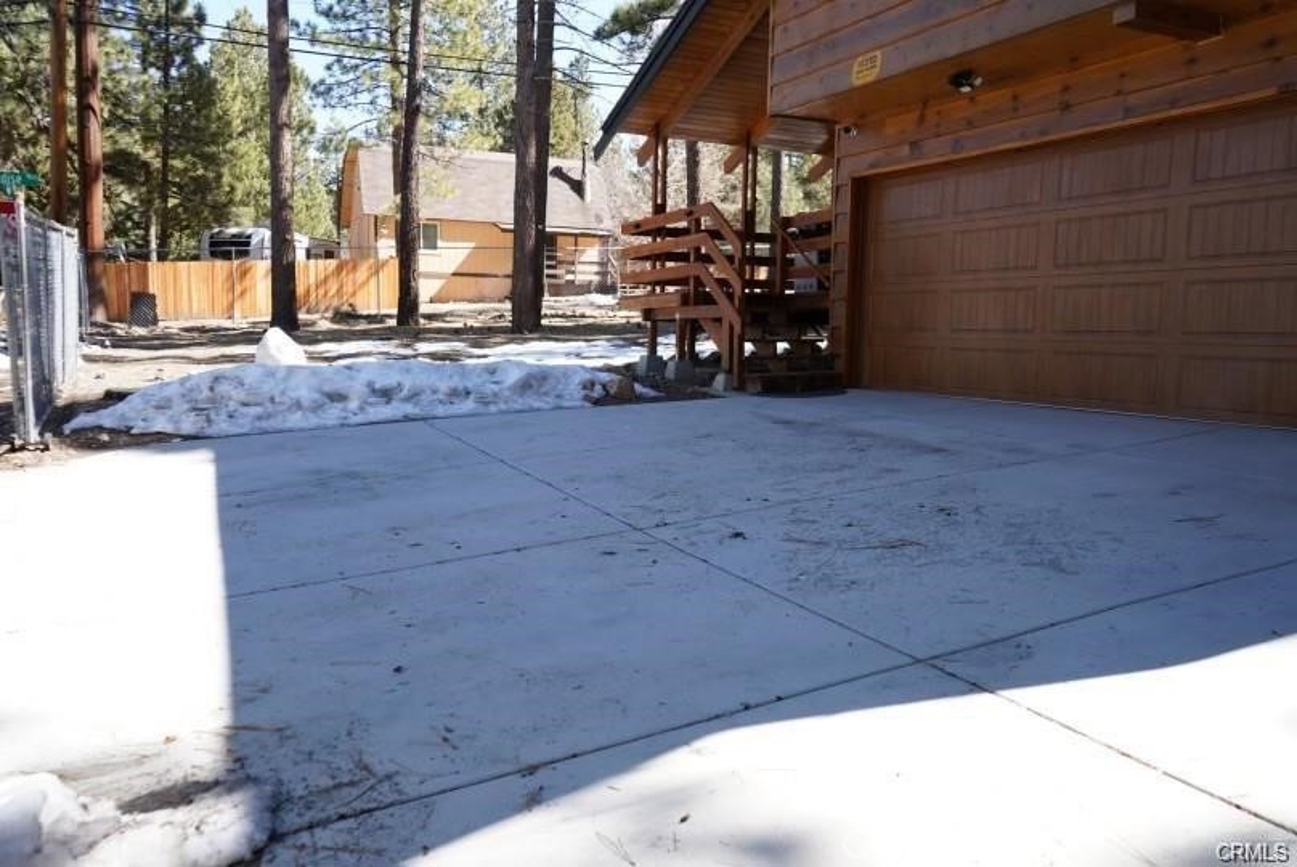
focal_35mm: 28
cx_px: 648
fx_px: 1009
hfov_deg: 65.4
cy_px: 434
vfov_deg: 46.5
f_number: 5
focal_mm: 28
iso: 100
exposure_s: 1/100
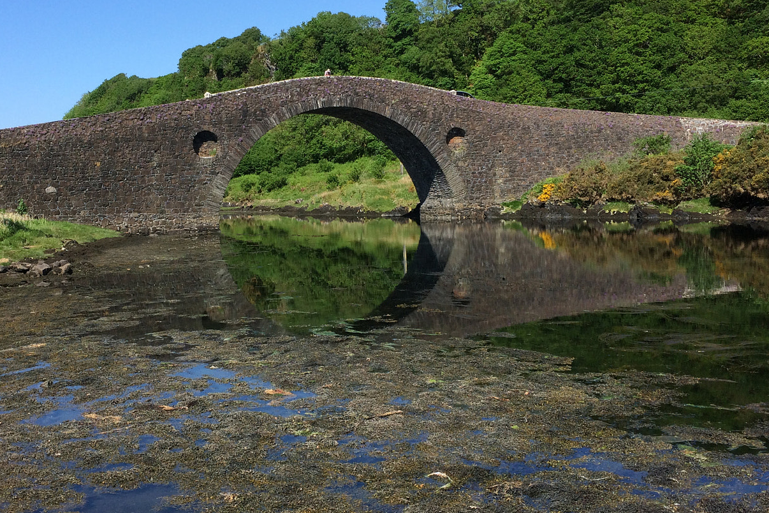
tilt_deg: -5.6
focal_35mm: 40
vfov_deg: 33.4
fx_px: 854
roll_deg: +2.8
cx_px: 294
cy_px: 251
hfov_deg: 48.1
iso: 32
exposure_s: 1/1642
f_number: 2.2
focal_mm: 4.15
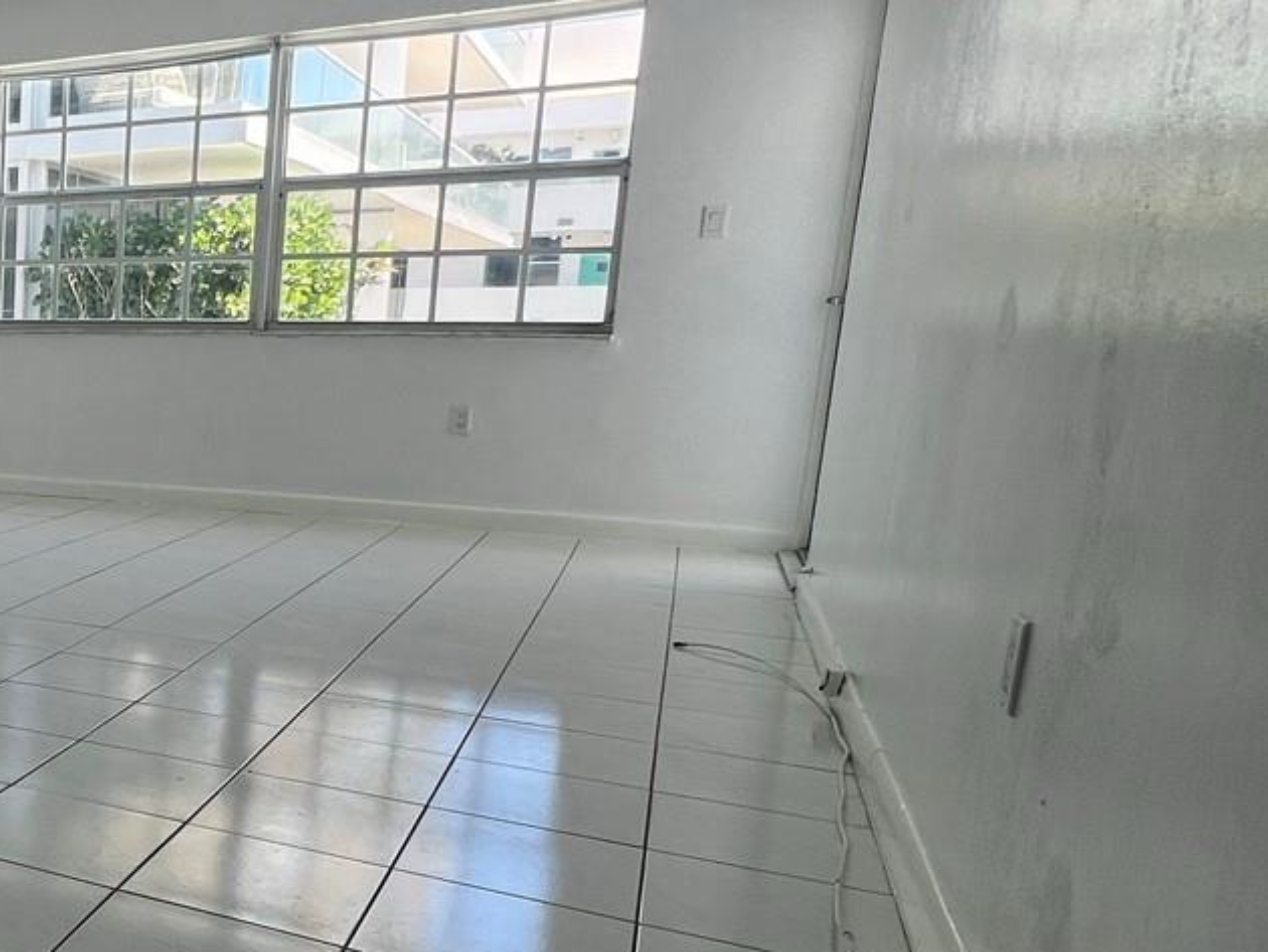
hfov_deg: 41.1
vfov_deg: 42.8
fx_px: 1209
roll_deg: +0.0
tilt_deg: -9.9
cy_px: 564
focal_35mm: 33
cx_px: -201
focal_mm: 1.57
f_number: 1.8
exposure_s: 1/169
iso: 32
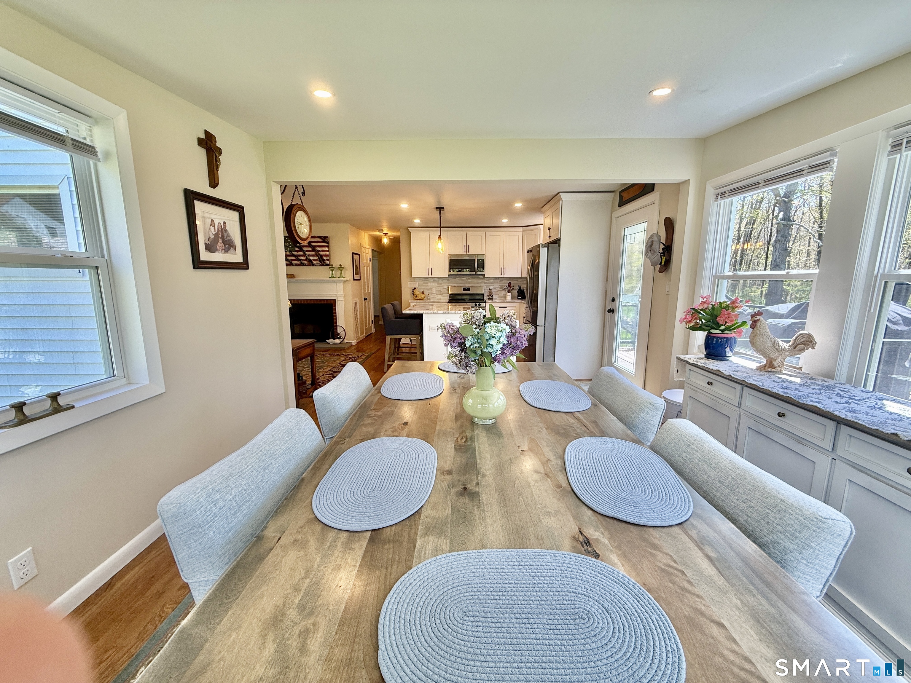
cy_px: 342
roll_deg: +0.0
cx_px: 456
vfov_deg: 85.7
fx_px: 368
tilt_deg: -8.5
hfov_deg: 102.1
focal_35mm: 14
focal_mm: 2.22
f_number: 2.2
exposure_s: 1/120
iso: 80
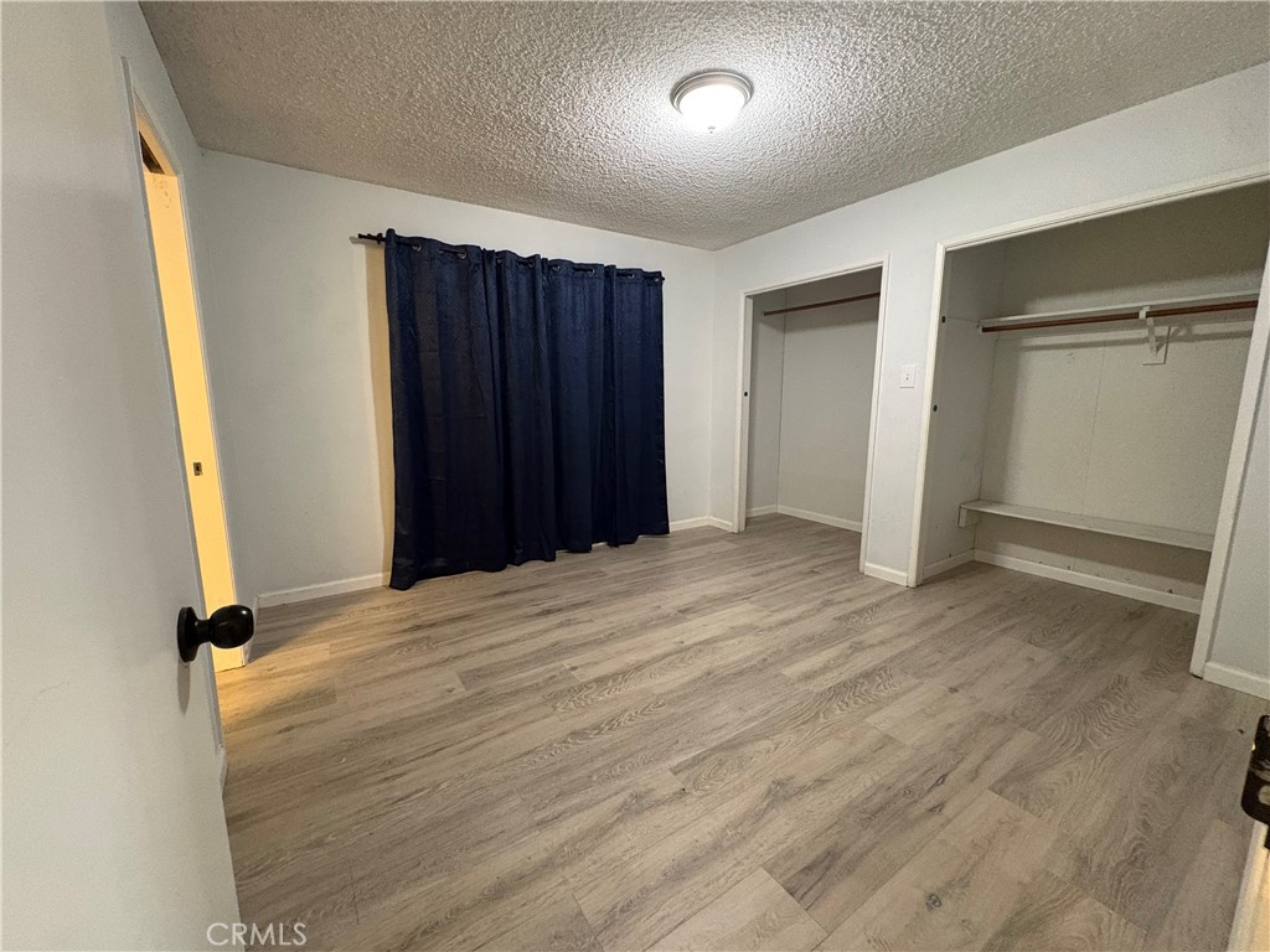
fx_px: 514
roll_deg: +0.1
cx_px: 635
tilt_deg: -8.3
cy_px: 476
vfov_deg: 85.7
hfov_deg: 102.1
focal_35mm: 14
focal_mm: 2.22
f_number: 2.2
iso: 640
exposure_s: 1/60
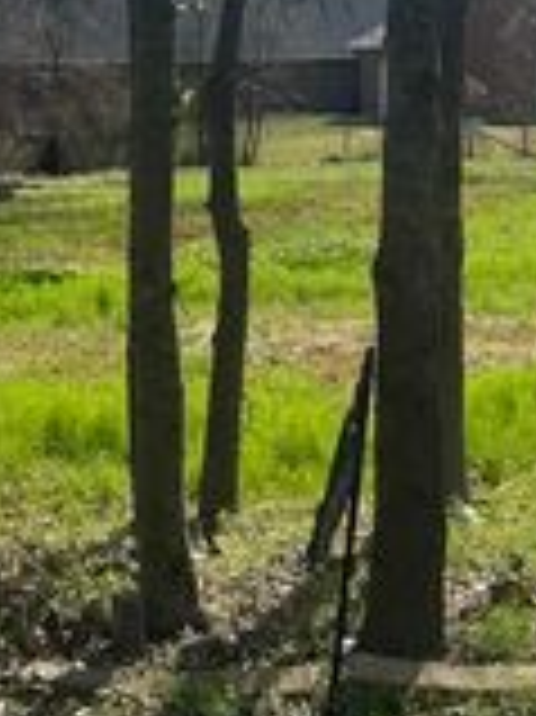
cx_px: 504
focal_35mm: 109
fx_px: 2253
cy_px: -205
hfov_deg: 13.4
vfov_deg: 17.0
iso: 50
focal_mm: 5.1
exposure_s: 1/6494
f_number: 1.6
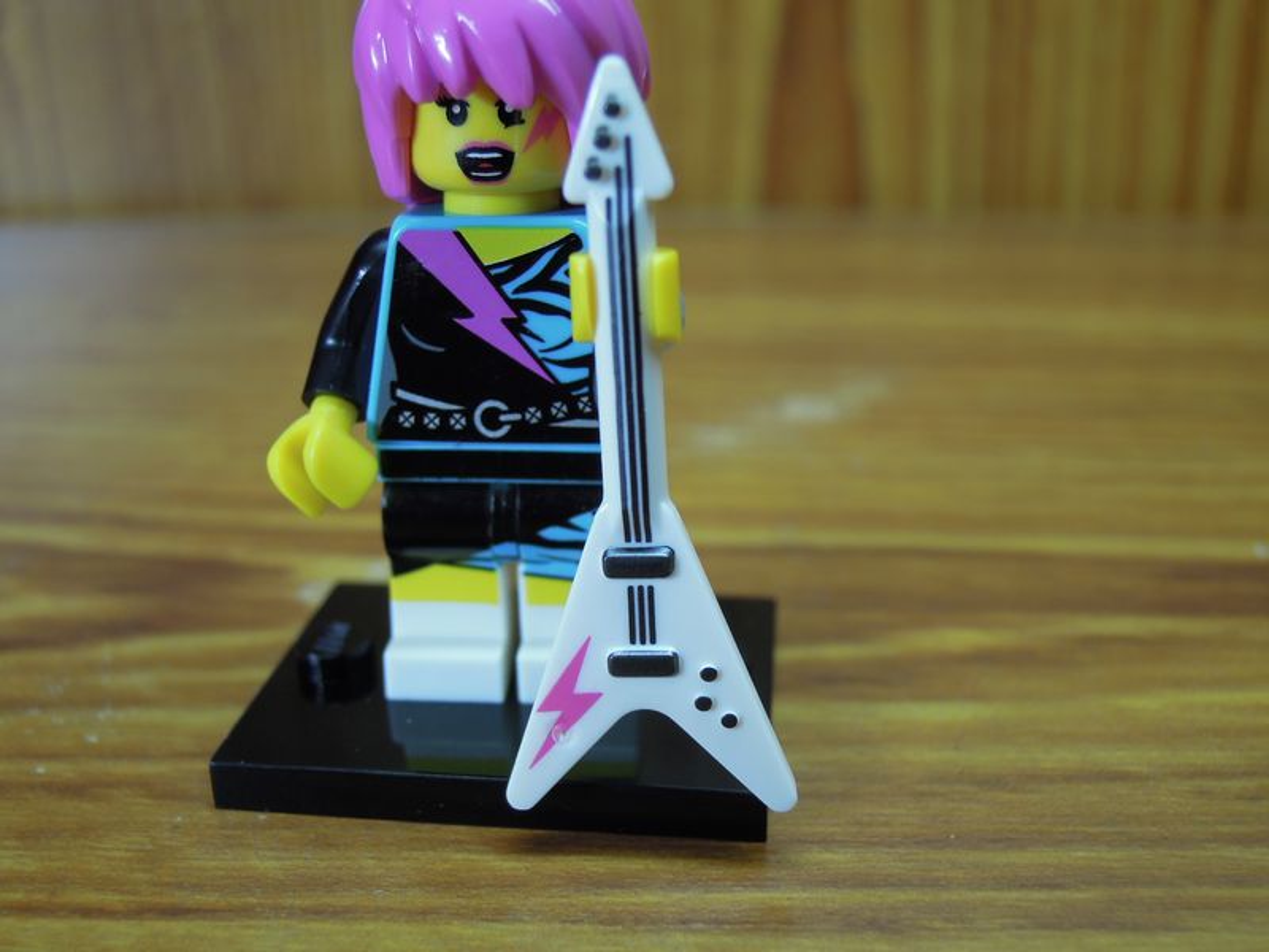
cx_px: 634
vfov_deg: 36.0
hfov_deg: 46.8
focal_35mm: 40
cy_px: 476
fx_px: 1466
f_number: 2.6
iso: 160
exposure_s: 1/50
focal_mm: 7.2
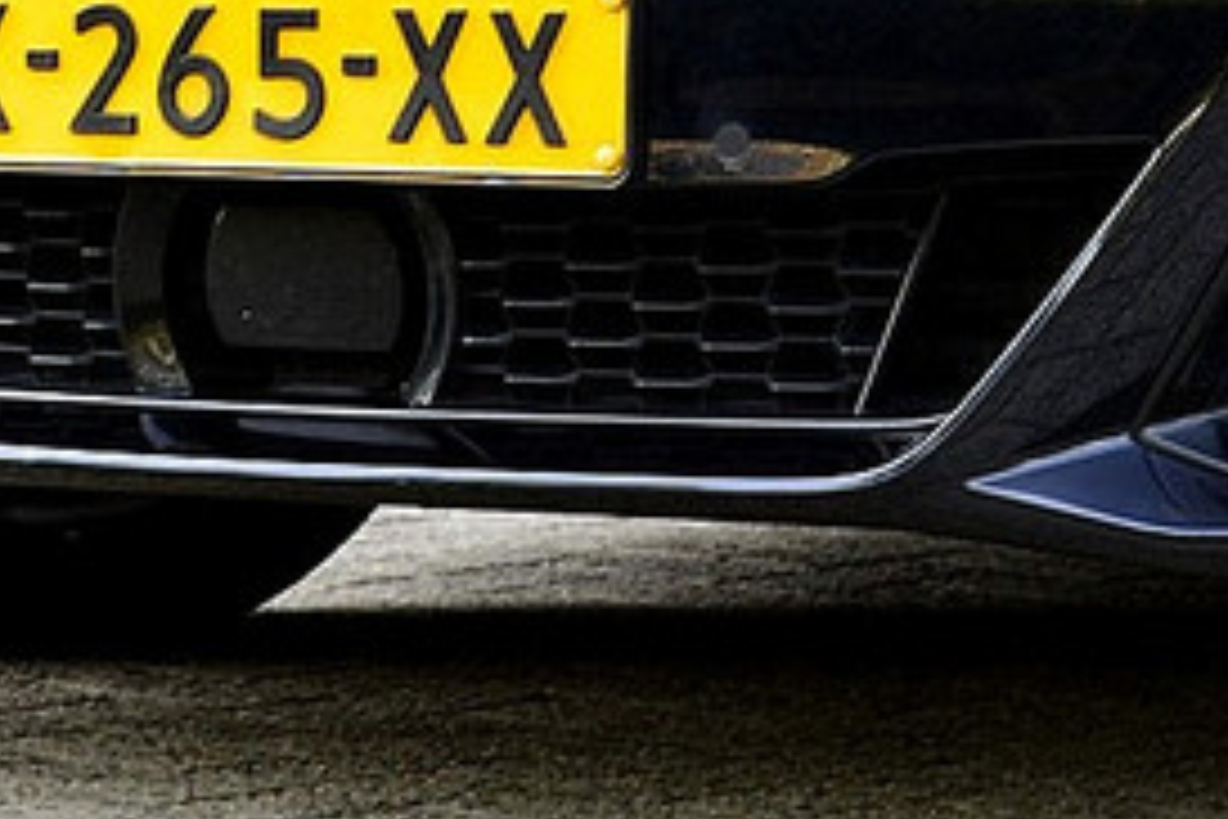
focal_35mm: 197
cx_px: 1174
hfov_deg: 10.4
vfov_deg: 6.9
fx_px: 6715
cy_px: -376
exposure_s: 1/60
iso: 450
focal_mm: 35
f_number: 8
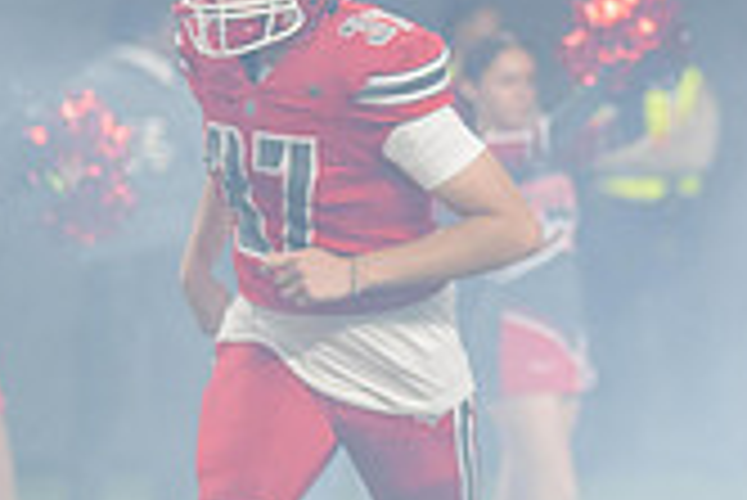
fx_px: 9449
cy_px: 277
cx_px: 1040
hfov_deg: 4.5
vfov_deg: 3.0
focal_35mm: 455
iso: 1000
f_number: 2.8
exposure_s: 1/400
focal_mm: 130
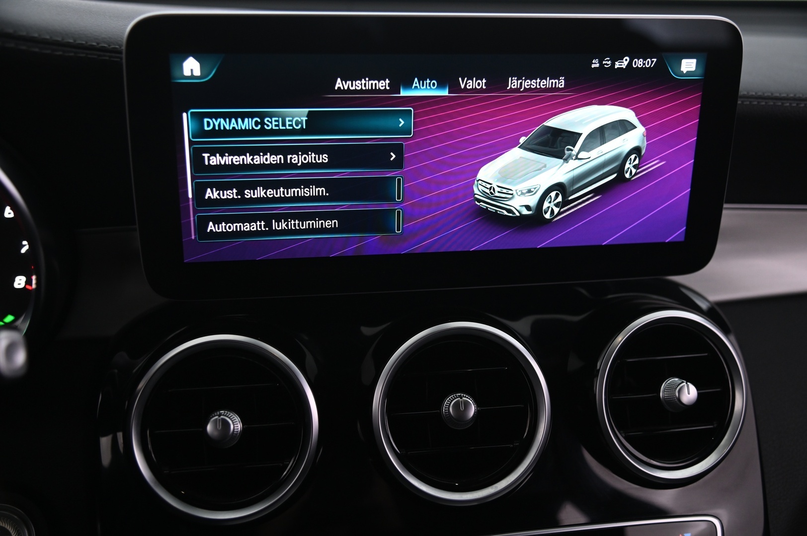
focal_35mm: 40
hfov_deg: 48.5
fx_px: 896
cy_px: 268
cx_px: 404
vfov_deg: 33.3
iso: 2000
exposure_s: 1/30
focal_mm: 40
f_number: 4
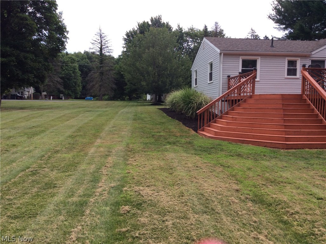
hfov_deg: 56.9
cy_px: 122
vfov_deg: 44.0
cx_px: 163
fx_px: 301
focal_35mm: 32
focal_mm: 3.3
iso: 32
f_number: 2.4
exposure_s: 1/374
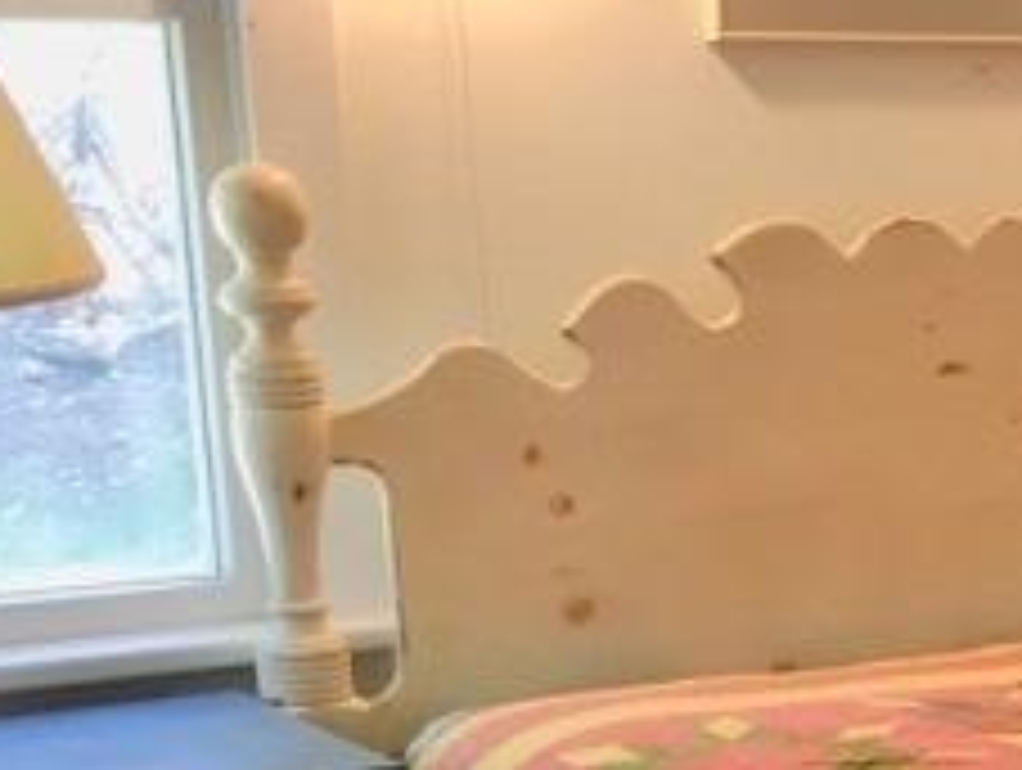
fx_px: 3016
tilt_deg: -16.9
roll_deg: -1.7
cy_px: 941
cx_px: 1558
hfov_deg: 17.2
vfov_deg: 14.1
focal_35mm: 102
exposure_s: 1/30
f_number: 2.2
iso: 64
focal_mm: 4.15
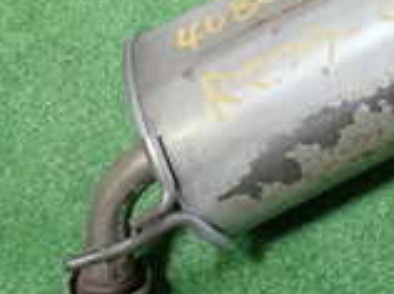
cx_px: 631
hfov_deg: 15.6
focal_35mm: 114
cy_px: -75
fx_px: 1296
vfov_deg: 12.6
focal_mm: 5.4
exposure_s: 1/60
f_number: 2.3
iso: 125
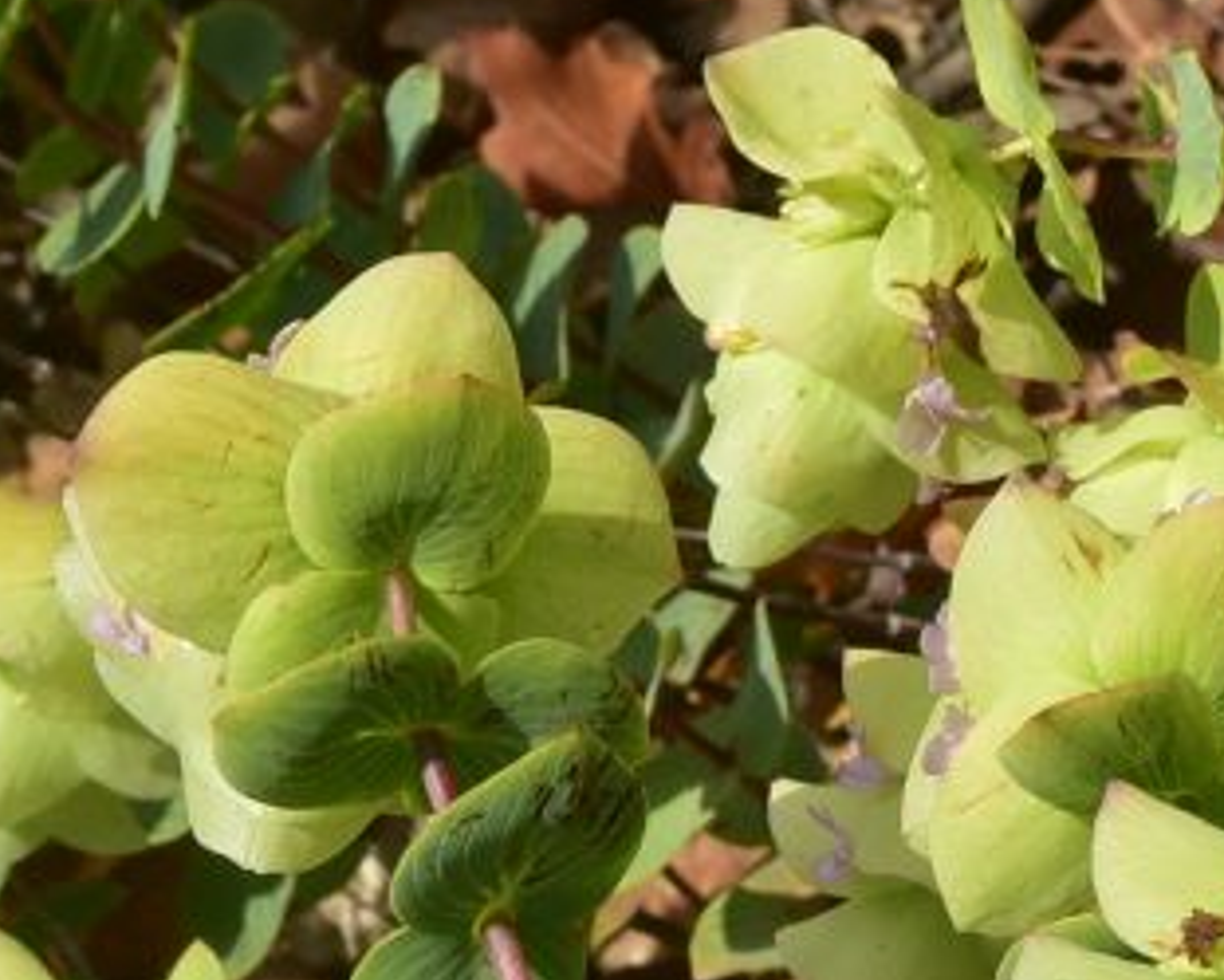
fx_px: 7102
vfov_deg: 7.9
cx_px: 2448
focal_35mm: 196
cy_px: 888
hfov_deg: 9.2
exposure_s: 1/125
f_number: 25
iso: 320
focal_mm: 50
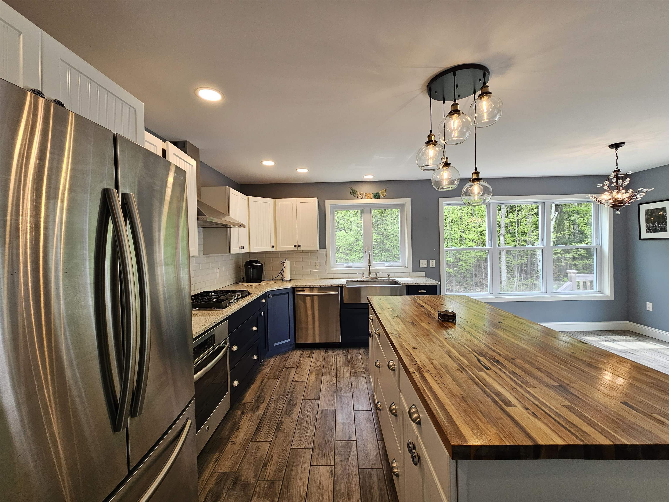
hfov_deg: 106.2
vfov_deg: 89.9
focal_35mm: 13
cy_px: 251
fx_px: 251
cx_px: 334
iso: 100
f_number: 2.2
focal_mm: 2.2
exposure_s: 1/120
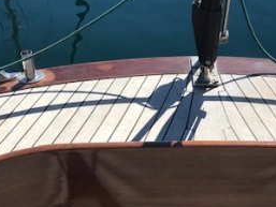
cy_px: 184
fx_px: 479
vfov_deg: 23.8
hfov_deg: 31.7
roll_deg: -1.9
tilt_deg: -39.4
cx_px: 198
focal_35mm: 60
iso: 20
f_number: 1.8
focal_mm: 3.99
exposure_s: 1/3690
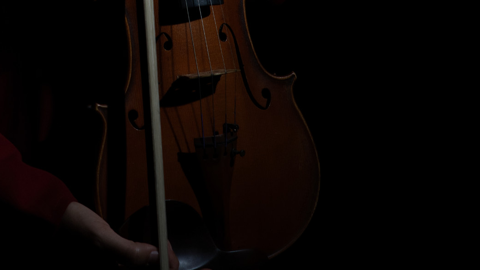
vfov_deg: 4.7
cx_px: 42
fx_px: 3245
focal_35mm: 255
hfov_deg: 8.4
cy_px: -158
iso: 250
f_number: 6.3
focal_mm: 85
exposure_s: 1/160
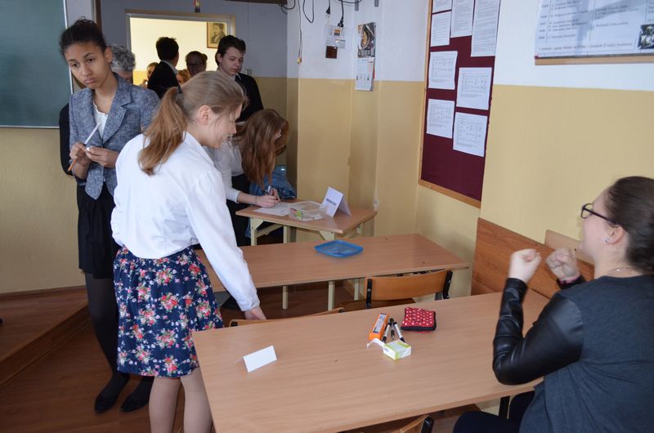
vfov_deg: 43.4
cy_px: 216
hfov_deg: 62.0
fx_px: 544
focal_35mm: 30
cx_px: 327
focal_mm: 20
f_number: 3.8
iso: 1400
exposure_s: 1/60
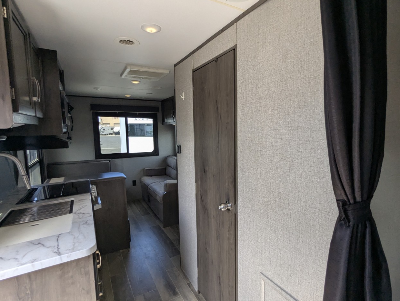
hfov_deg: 87.6
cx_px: 214
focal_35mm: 18
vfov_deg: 71.7
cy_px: 151
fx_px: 208
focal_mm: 2.35
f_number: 2.2
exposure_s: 1/211
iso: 150
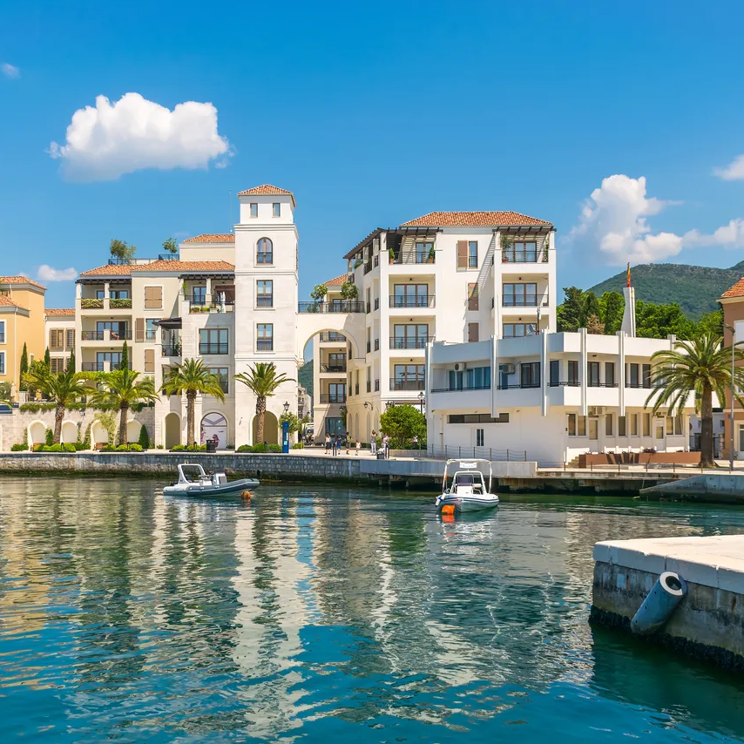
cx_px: 339
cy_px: 333
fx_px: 1046
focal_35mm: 43
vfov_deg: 39.1
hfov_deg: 39.1
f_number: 3.5
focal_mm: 18
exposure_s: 1/2500
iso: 100
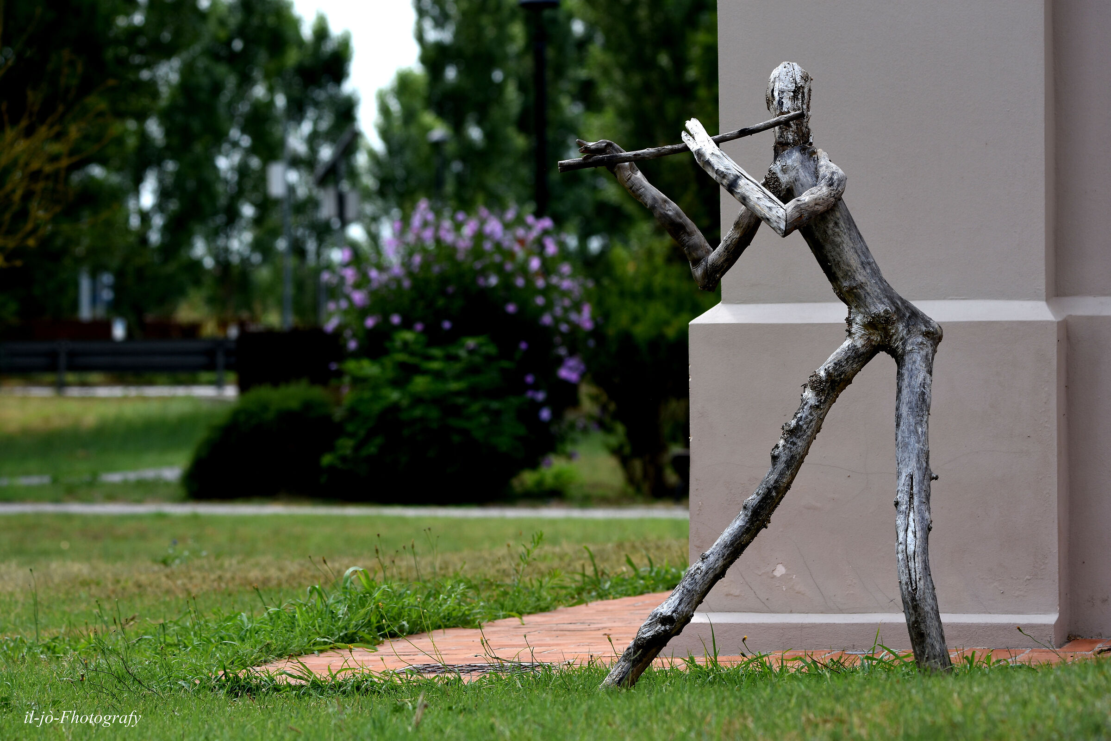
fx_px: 8332
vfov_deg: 5.1
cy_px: 370
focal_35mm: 270
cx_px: 556
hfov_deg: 7.6
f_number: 6.3
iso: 100
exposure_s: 1/250
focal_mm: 180
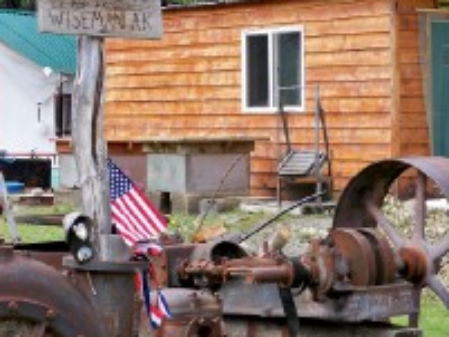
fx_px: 1752
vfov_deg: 10.9
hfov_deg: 14.5
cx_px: 56
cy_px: 9
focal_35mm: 135
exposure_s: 1/160
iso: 64
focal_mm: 12.1
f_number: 4.5
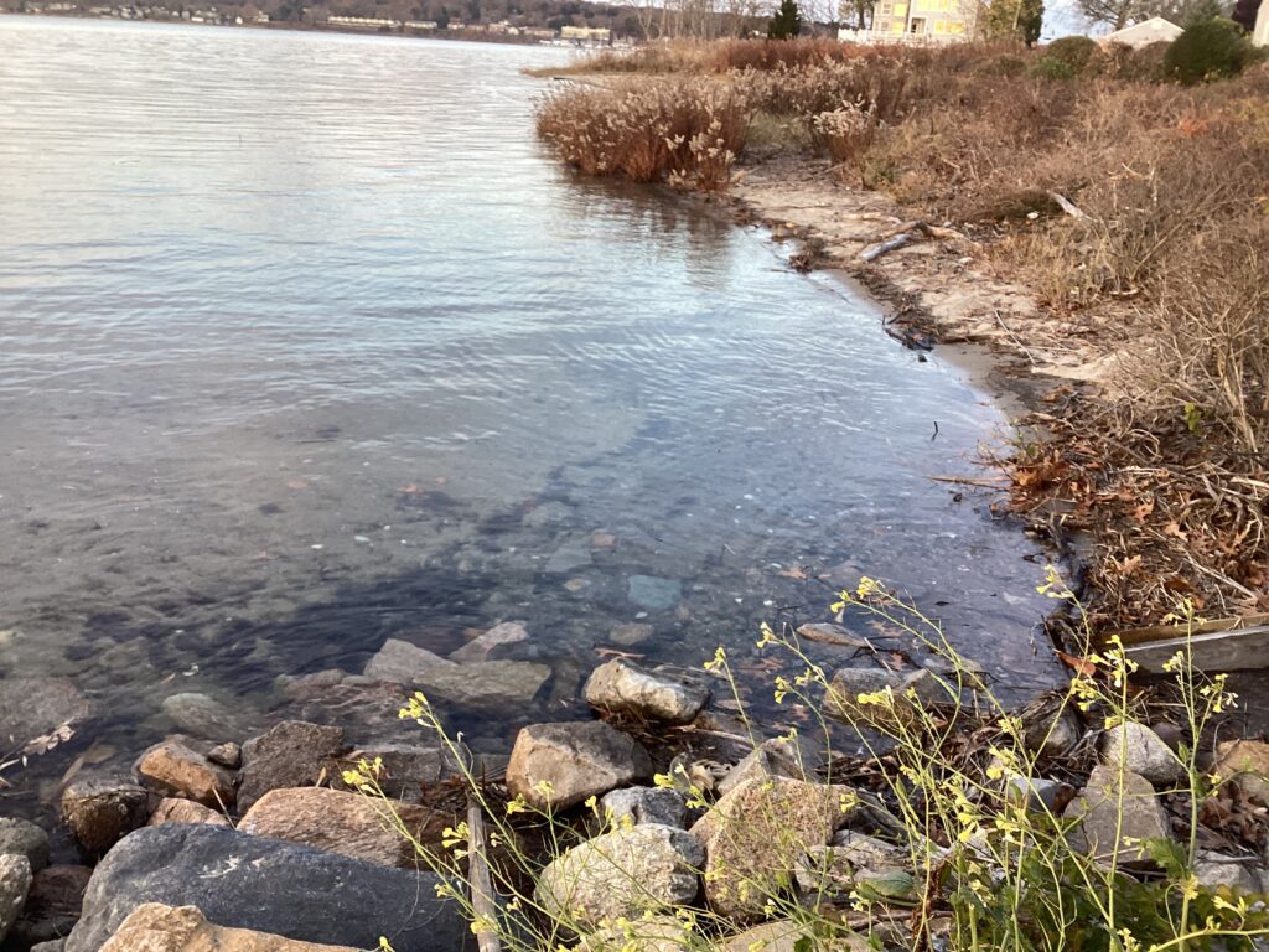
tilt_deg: -20.5
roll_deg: -4.2
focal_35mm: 31
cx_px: 634
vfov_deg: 45.4
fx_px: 1136
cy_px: 476
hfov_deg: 58.4
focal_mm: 3.3
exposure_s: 1/60
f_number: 2.4
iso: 50
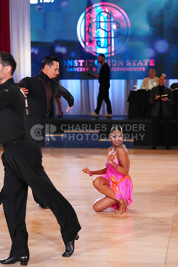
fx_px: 652
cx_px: 89
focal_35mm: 88
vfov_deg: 23.1
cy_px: 134
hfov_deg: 15.5
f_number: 2.8
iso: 3200
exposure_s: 1/640
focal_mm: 88
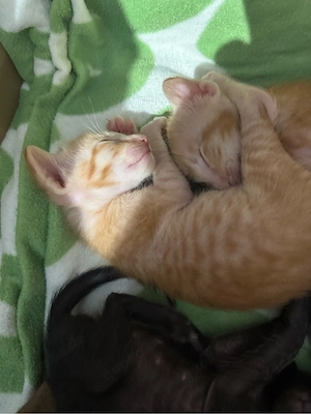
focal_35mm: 24
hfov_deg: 56.8
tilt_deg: -74.2
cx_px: 156
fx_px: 287
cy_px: 207
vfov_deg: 71.6
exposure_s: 1/40
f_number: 1.78
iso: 1000
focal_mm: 6.76
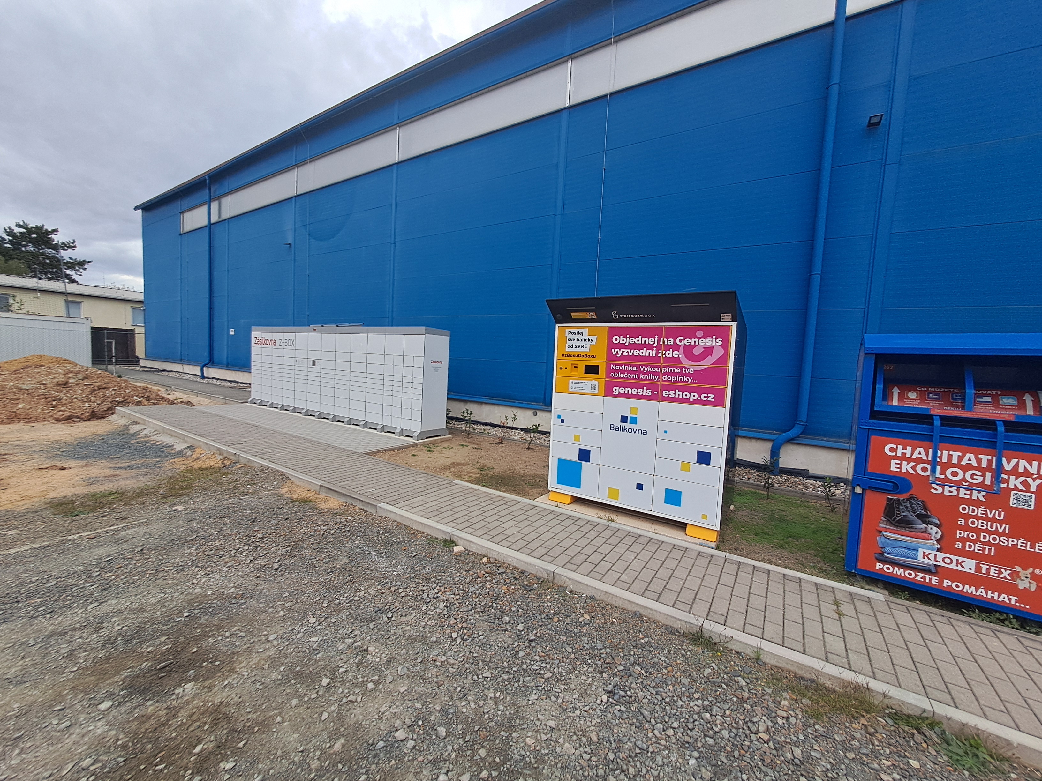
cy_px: 390
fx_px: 391
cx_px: 521
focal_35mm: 13
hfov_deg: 106.2
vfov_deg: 89.9
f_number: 2.2
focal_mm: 1.42
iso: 40
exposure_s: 1/572
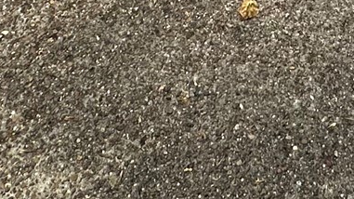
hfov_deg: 25.5
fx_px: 769
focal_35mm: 82
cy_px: -455
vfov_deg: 9.8
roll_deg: +1.1
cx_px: 280
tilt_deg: -12.5
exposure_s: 1/629
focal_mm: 2.22
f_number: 2.2
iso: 40
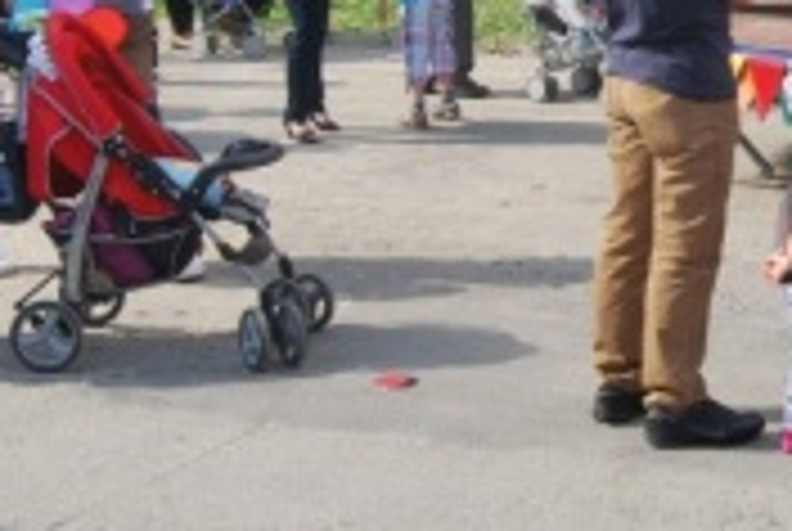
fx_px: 1873
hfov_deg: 23.2
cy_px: -14
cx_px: 720
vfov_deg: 15.8
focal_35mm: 85
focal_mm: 20
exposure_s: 1/200
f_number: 7.1
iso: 100
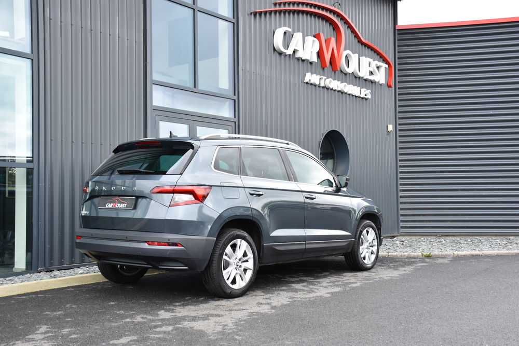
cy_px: 173
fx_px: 584
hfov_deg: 47.9
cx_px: 260
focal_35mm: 40
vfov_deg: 33.0
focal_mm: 27
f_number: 5
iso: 400
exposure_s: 1/100
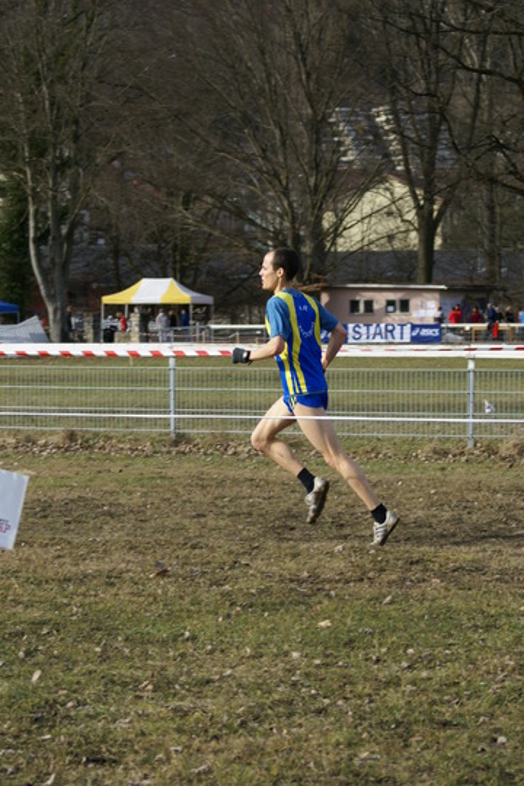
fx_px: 2456
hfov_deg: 12.2
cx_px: 262
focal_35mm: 112
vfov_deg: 18.2
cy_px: 393
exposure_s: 1/320
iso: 100
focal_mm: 75
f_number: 5.6
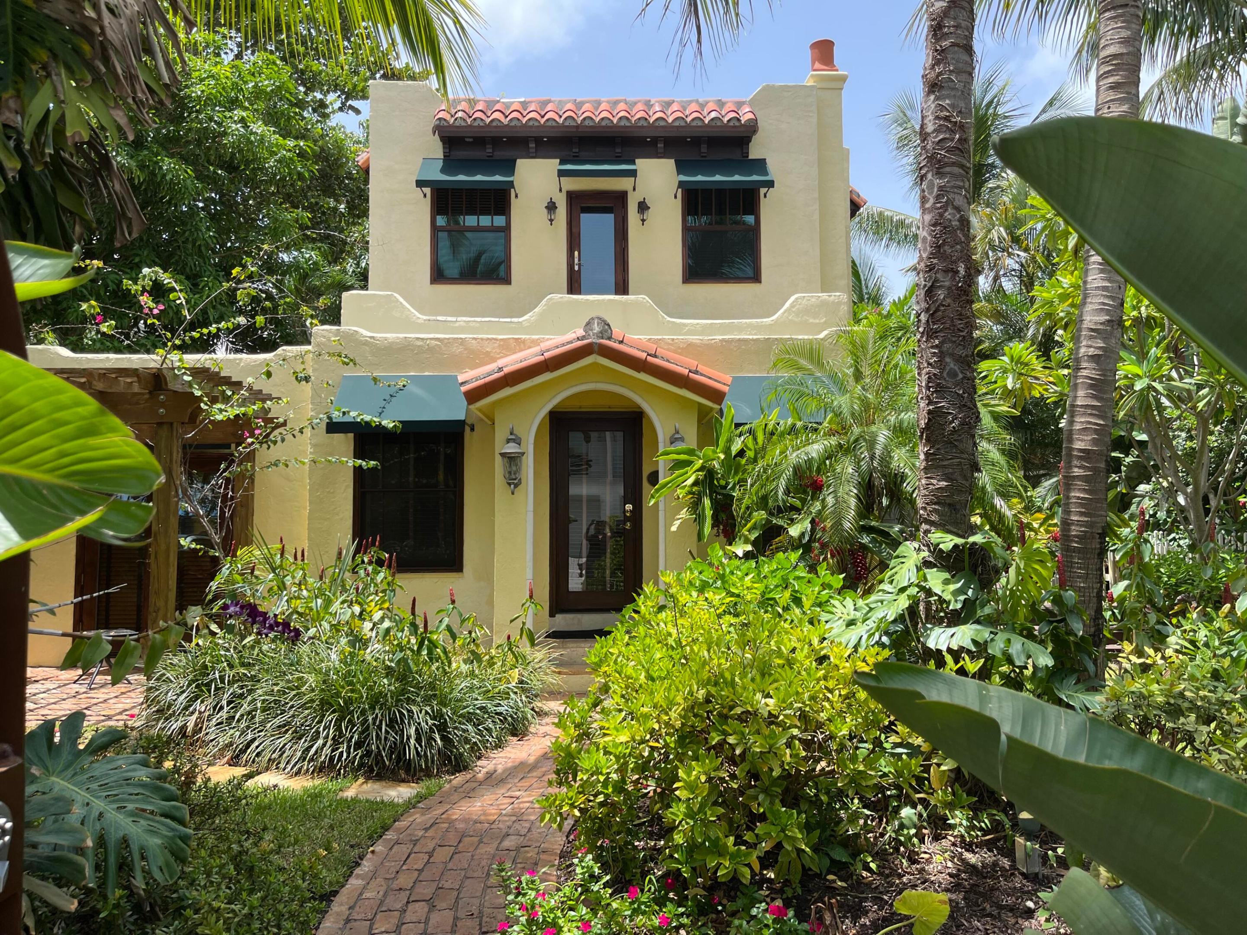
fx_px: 937
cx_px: 624
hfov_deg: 67.3
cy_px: 468
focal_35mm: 26
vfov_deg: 53.1
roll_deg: +0.4
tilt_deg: +4.0
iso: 50
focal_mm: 5.1
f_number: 1.6
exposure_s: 1/1372
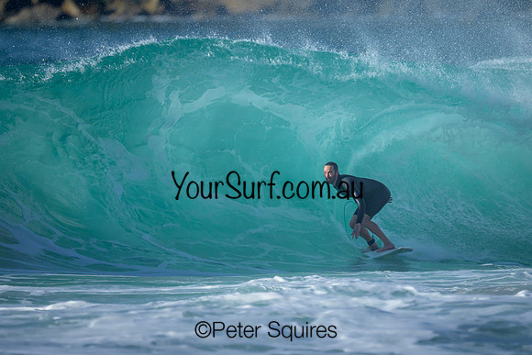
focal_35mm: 1031
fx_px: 15234
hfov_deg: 2.0
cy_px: 167
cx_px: 274
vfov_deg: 1.3
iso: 720
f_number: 6.3
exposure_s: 1/4000
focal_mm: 800
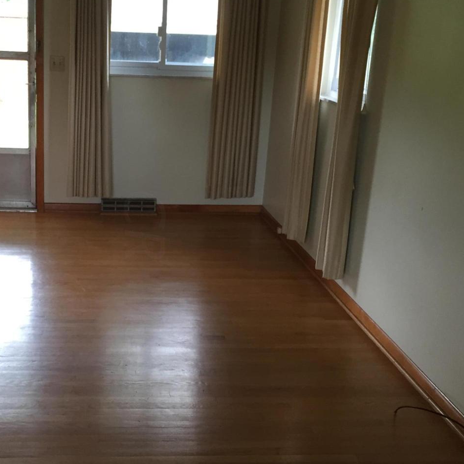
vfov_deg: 31.5
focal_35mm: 54
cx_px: 145
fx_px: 819
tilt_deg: -18.6
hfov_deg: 31.3
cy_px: 288
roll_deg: -2.4
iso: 80
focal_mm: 4.15
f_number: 2.2
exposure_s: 1/30
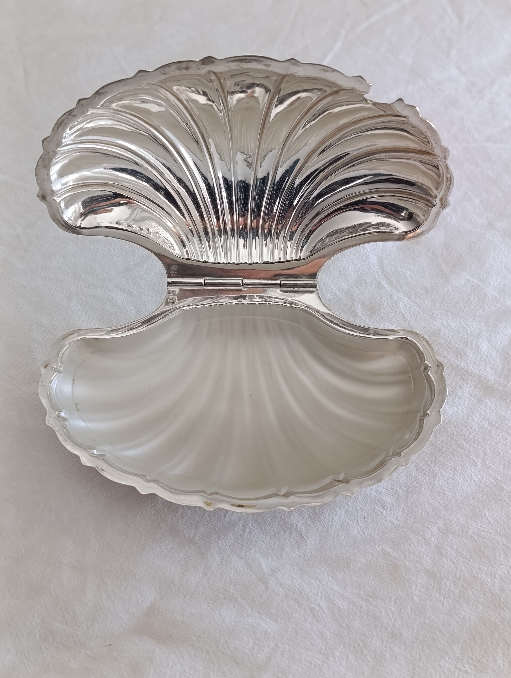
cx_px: 256
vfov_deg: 41.2
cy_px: 339
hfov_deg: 31.6
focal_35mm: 46
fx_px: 903
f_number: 1.65
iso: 740
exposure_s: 1/100
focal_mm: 6.11
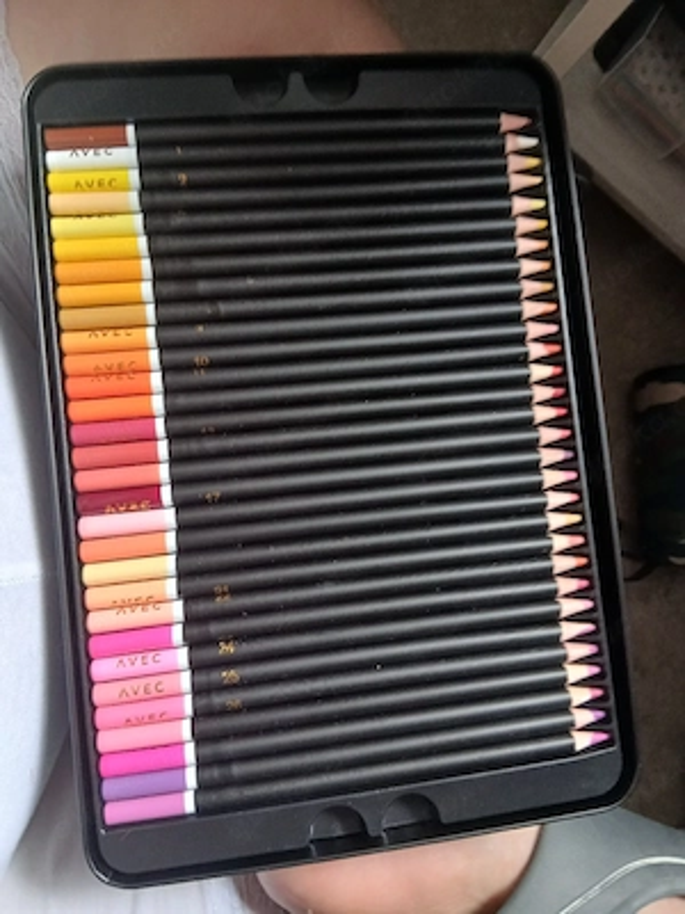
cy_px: 457
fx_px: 686
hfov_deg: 53.1
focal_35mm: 26
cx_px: 342
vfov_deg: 67.3
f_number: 1.8
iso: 250
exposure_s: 1/33.3
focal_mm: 3.98
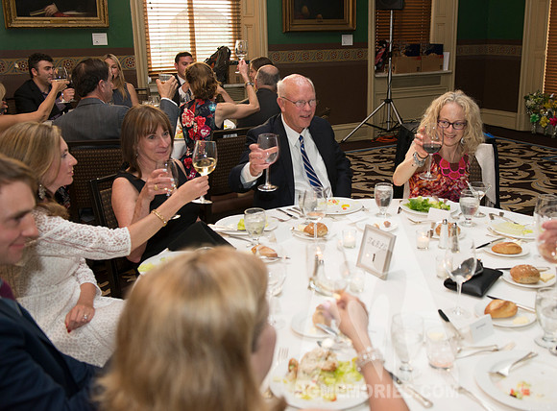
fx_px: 643
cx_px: 340
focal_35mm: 40
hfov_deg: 46.5
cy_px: 184
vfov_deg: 35.4
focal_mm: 34
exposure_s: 1/60
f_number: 4
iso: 1000
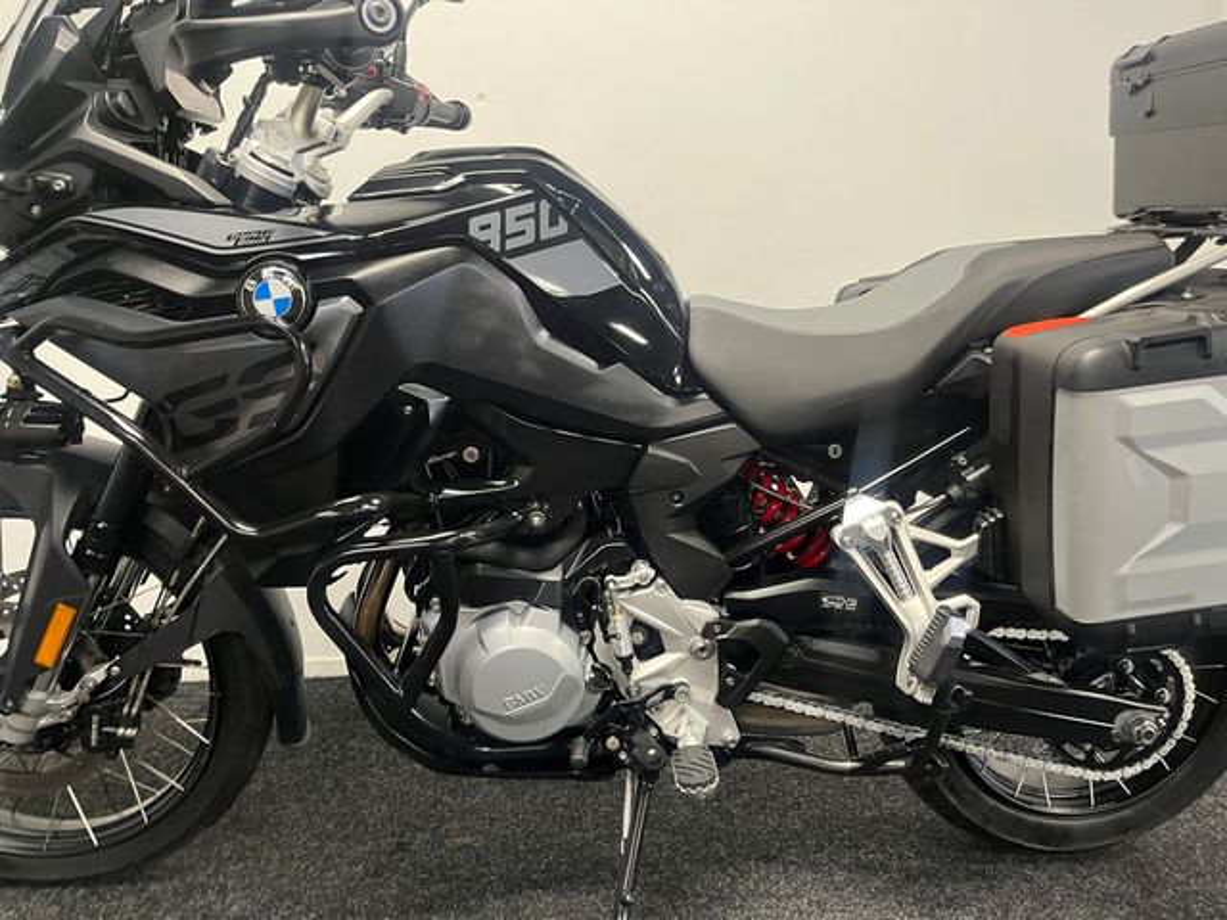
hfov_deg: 67.3
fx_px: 922
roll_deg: +1.5
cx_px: 614
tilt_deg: -11.7
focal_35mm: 26
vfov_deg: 53.1
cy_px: 460
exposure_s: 1/50
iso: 250
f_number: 1.6
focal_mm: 5.1
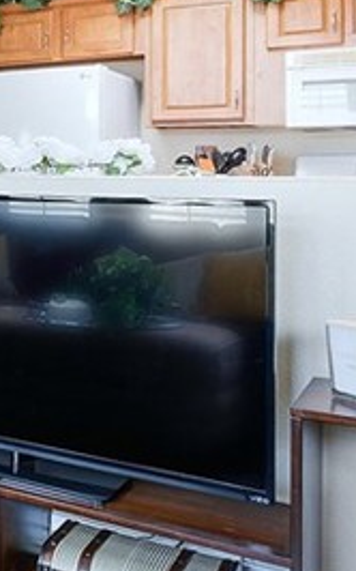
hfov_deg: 17.7
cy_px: 150
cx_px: -328
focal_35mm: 55
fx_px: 855
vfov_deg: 36.1
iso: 1000
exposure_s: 1/640
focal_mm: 14
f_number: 5
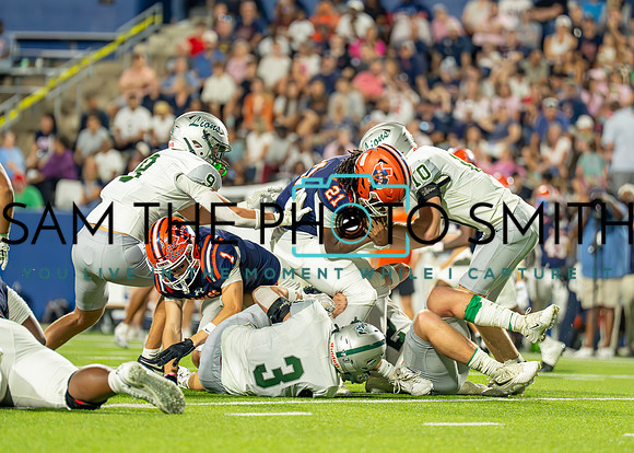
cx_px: 312
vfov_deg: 4.6
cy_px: 210
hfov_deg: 6.4
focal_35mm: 316
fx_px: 5683
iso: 4000
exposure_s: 1/1600
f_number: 2.8
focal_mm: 200
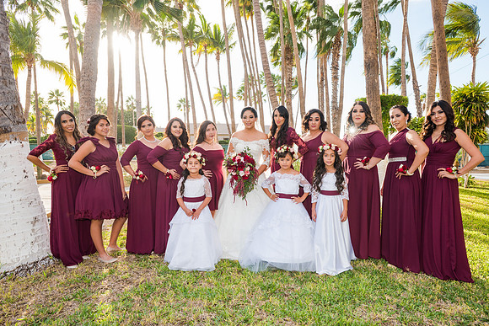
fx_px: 326
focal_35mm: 24
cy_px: 163
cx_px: 244
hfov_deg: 73.7
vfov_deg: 53.2
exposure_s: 1/250
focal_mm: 24
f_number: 5
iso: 320
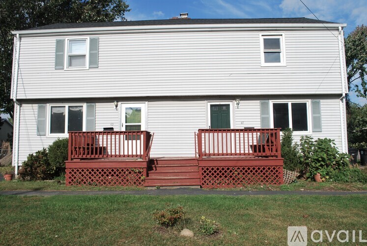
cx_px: 184
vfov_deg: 48.0
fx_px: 276
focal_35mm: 27
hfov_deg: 67.3
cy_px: 123
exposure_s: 1/320
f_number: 9
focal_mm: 18
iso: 100
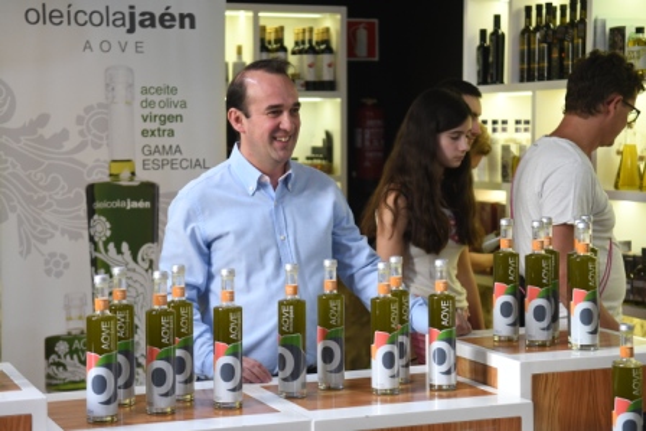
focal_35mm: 78
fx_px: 1400
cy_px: 216
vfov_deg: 17.5
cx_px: 323
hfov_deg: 26.0
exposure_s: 1/60
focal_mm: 52
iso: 1000
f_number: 2.8
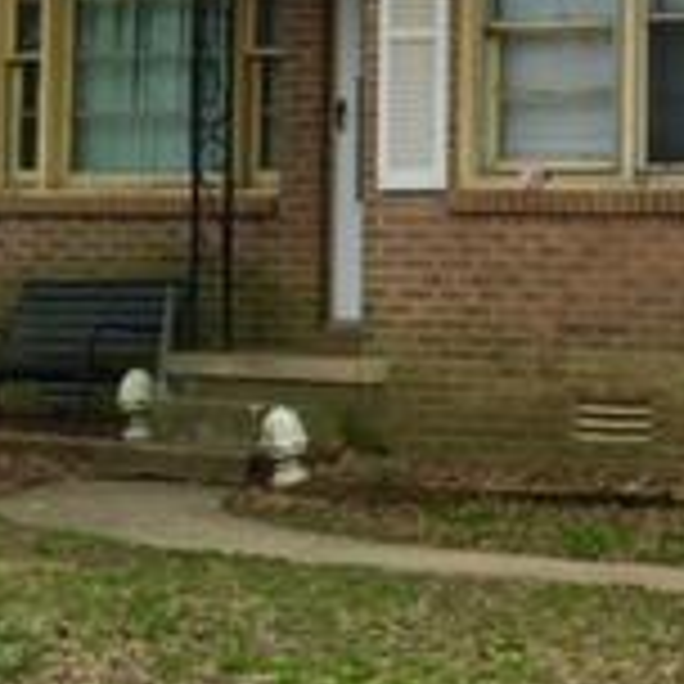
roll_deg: -1.0
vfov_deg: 16.1
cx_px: 1210
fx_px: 2414
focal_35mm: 108
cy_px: 297
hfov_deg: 14.3
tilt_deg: +0.2
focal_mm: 4.15
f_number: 2.2
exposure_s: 1/618
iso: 32
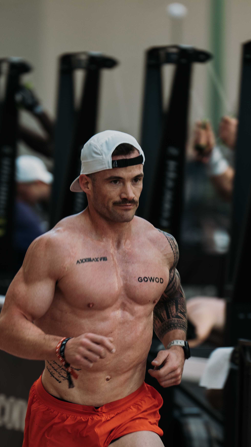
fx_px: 3963
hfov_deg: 3.6
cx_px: 119
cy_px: 407
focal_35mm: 335
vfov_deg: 6.4
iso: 200
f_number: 2.8
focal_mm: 159
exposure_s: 1/160
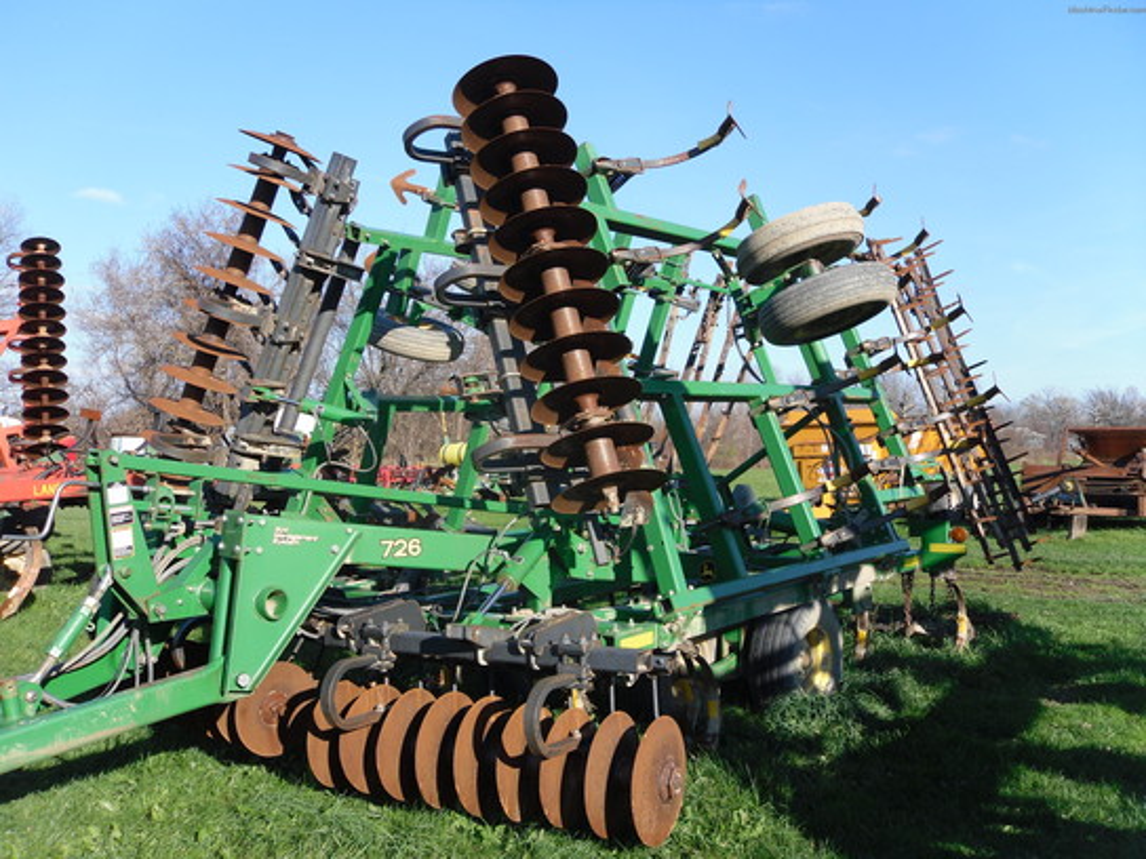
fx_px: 1159
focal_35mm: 35
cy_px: 430
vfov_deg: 40.7
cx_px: 573
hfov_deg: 52.6
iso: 80
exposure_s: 1/394
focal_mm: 6.3
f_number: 3.5
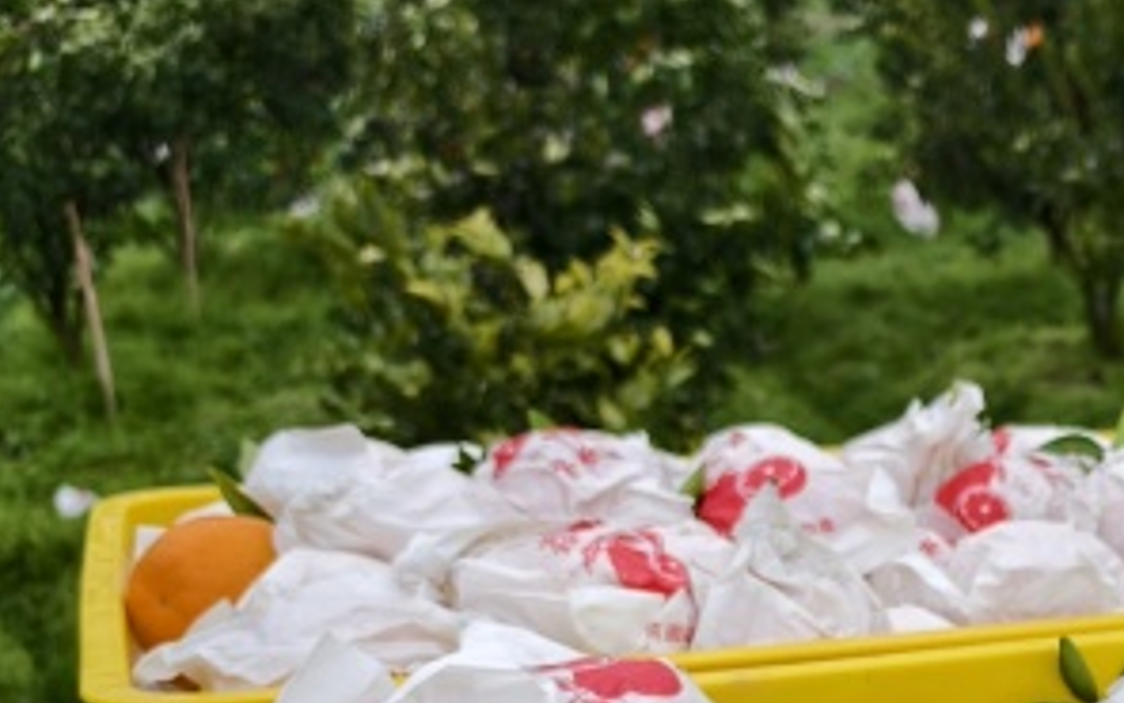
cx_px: 1268
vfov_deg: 18.7
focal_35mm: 66
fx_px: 2022
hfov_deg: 28.0
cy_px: 821
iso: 72
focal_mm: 5.6
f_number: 1.57
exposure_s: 1/236
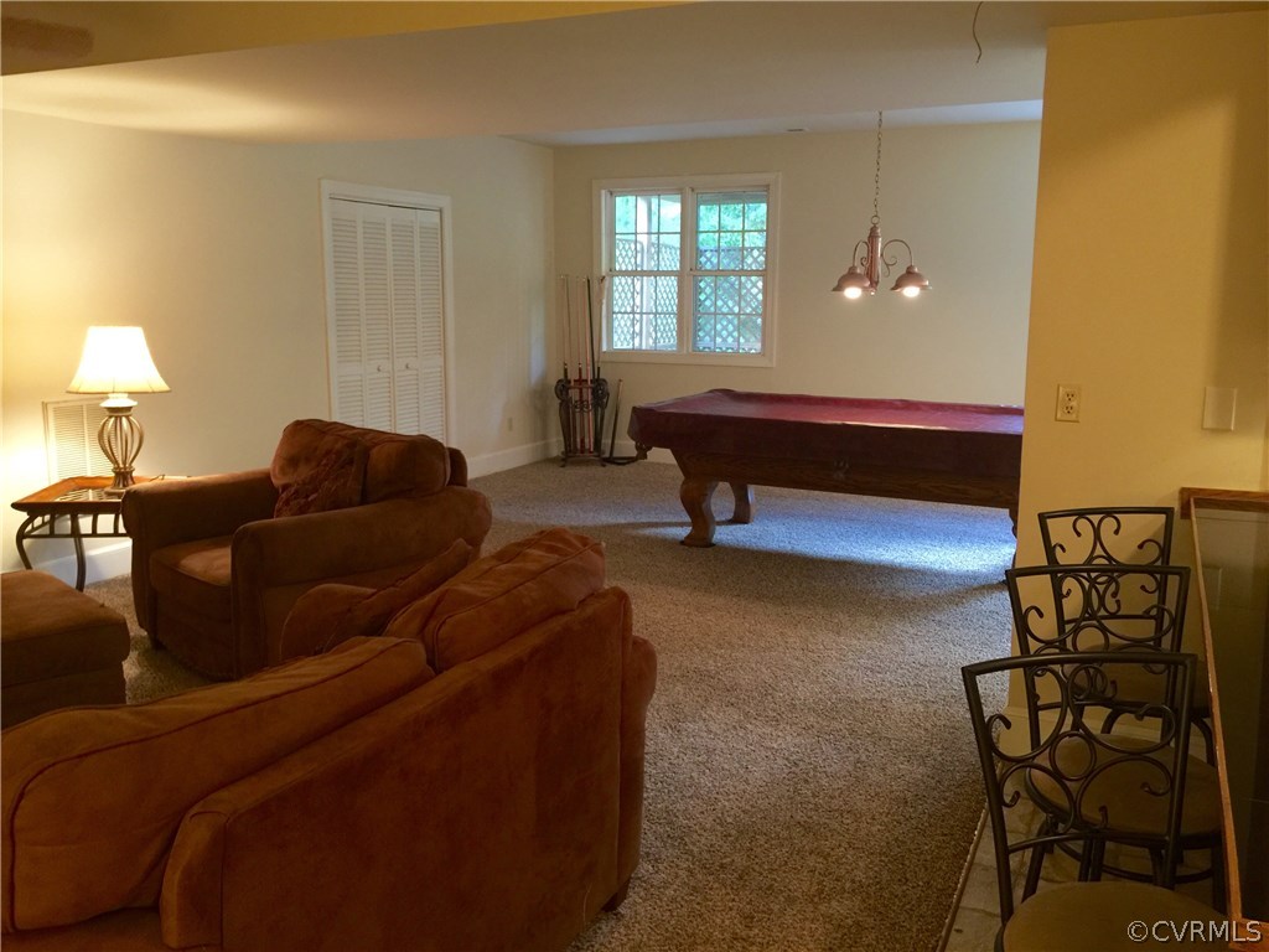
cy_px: 476
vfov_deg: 48.2
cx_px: 634
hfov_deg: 61.7
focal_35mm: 29
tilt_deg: -11.4
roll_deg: -2.2
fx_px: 1063
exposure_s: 1/4
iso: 80
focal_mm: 4.15
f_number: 2.2
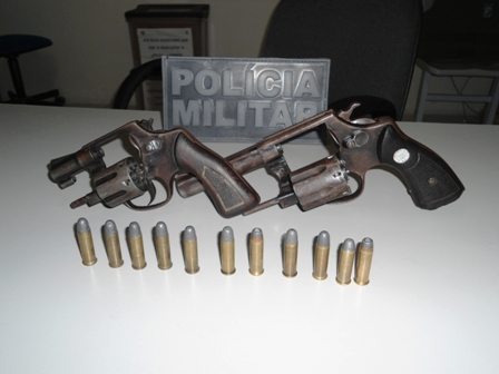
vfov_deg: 45.4
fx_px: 447
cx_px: 250
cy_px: 187
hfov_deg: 58.4
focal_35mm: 31
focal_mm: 5.6
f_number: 3
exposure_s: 1/40
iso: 80
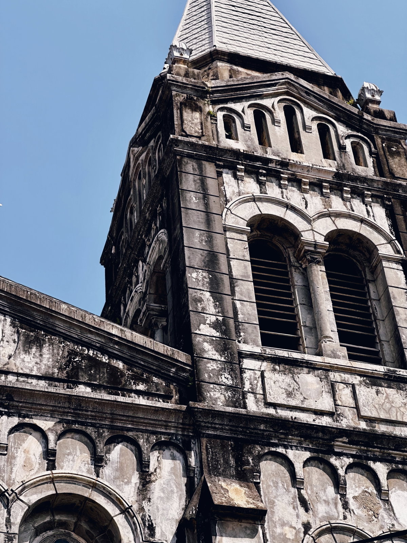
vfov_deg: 25.3
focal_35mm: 77
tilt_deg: +43.3
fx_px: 1207
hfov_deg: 19.1
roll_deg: +6.1
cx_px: 204
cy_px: 272
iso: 32
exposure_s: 1/579
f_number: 2.8
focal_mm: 9
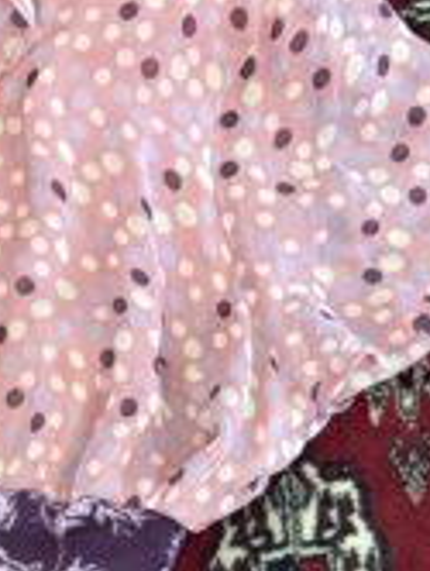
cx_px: -175
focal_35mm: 125
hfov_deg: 11.5
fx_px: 2065
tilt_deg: -86.5
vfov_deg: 14.6
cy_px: 877
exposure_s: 1/40
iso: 500
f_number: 1.6
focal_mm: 5.96
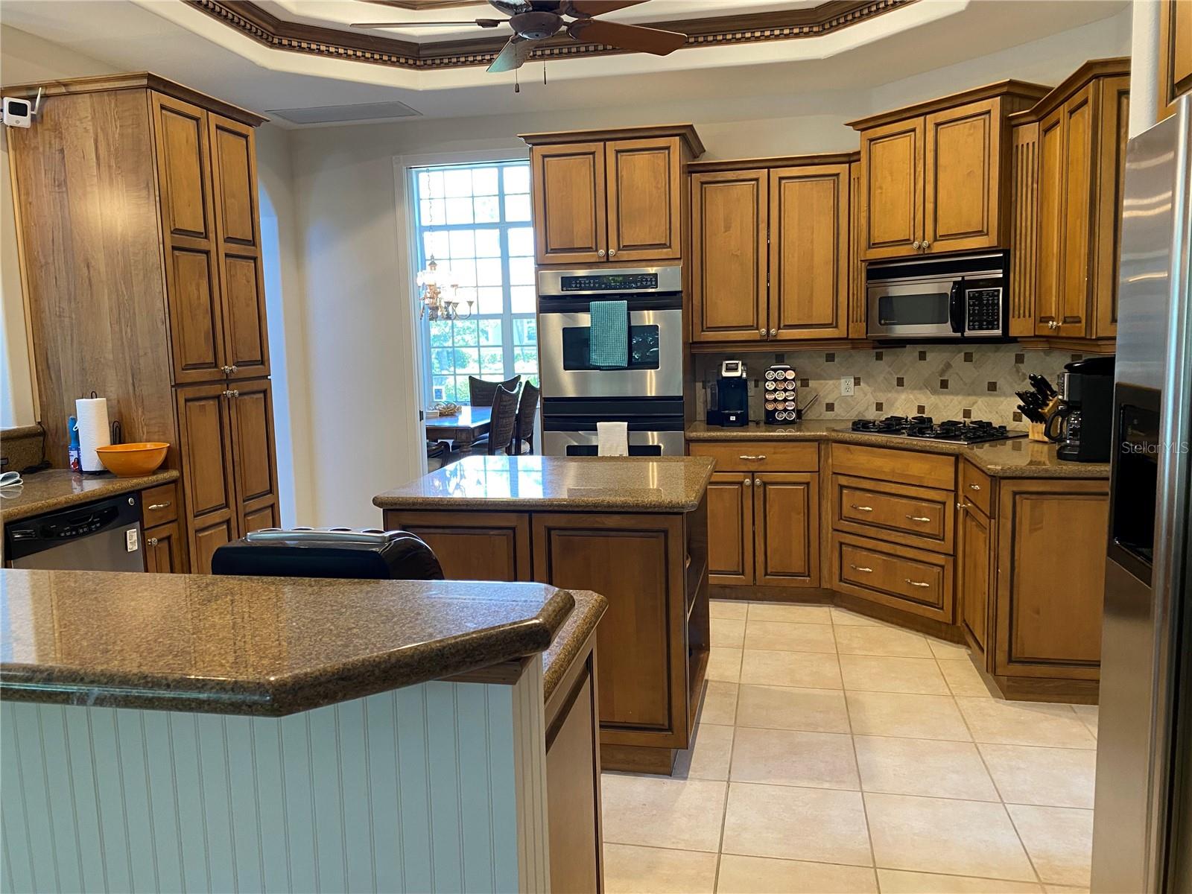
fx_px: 895
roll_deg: +1.0
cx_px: 596
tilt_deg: -5.8
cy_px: 447
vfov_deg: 53.1
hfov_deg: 67.3
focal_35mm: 26
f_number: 1.8
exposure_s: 1/60
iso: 160
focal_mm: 4.25
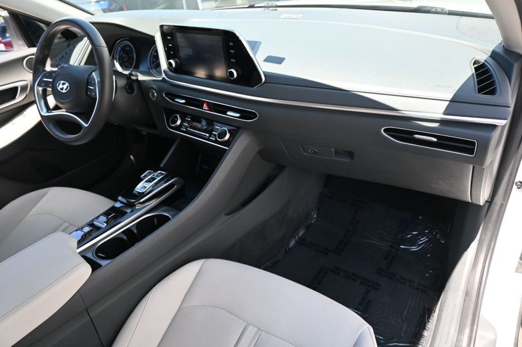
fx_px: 370
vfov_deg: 50.4
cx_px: 261
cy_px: 174
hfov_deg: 70.5
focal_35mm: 26
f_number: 4
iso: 400
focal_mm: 17
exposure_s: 1/250
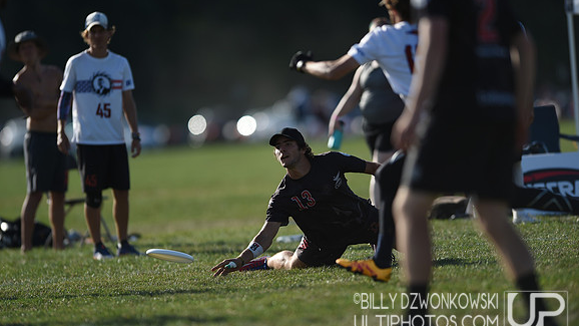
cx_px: 290
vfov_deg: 2.9
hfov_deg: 5.1
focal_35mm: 420
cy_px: 149
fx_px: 6448
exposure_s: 1/2000
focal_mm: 400
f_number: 2.8
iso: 100
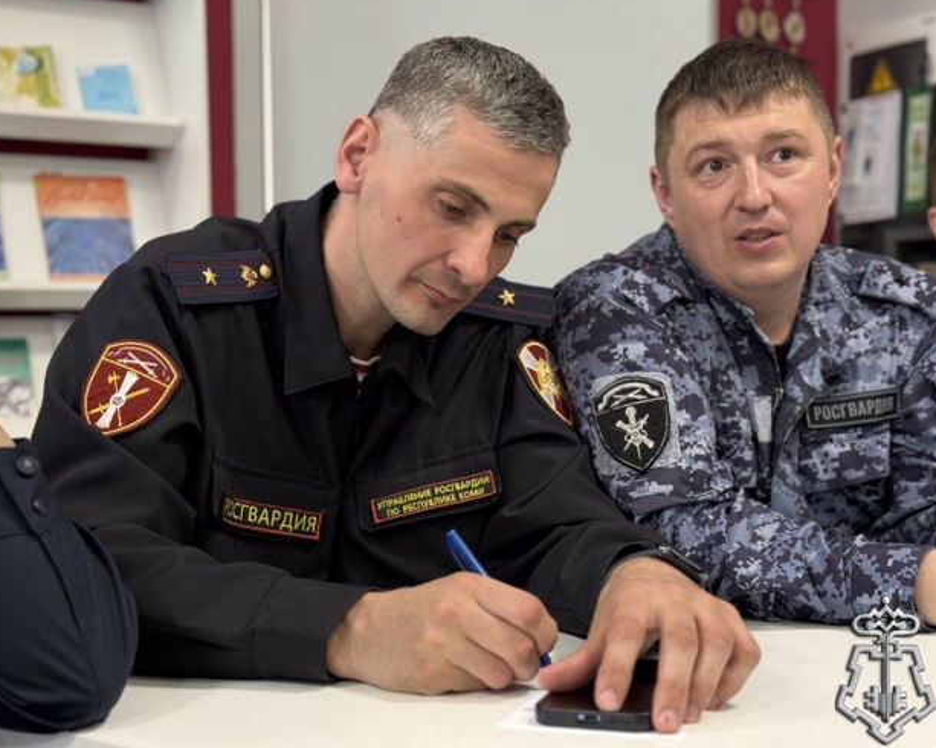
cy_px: 374
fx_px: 1412
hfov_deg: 36.7
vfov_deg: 29.7
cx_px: 462
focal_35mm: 51
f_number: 1.78
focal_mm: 6.76
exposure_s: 1/60
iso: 200
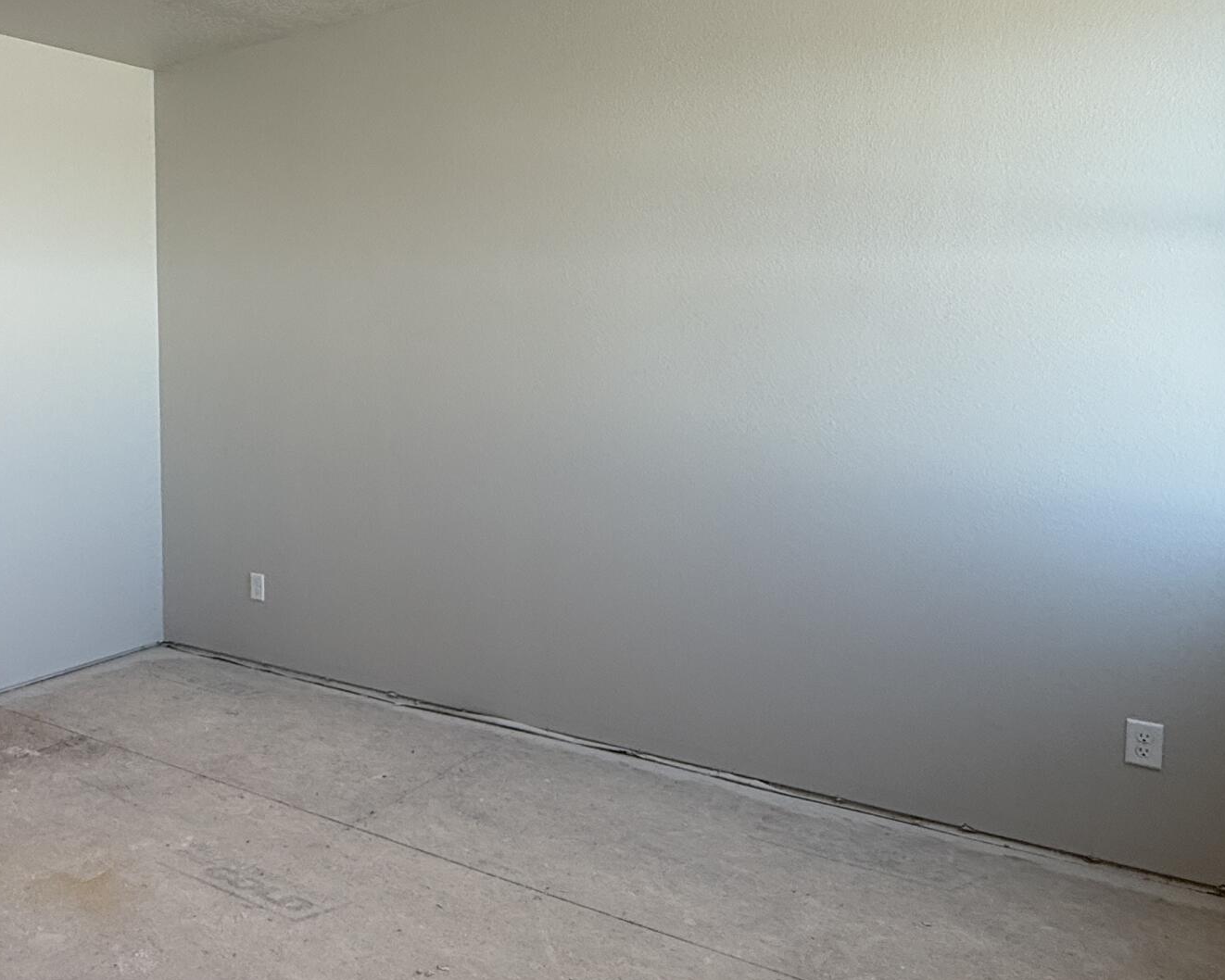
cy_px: 389
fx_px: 1124
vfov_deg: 46.8
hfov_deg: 53.0
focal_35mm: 31
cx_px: 224
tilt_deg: -1.4
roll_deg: +0.6
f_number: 2.2
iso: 125
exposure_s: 1/120
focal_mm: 2.22
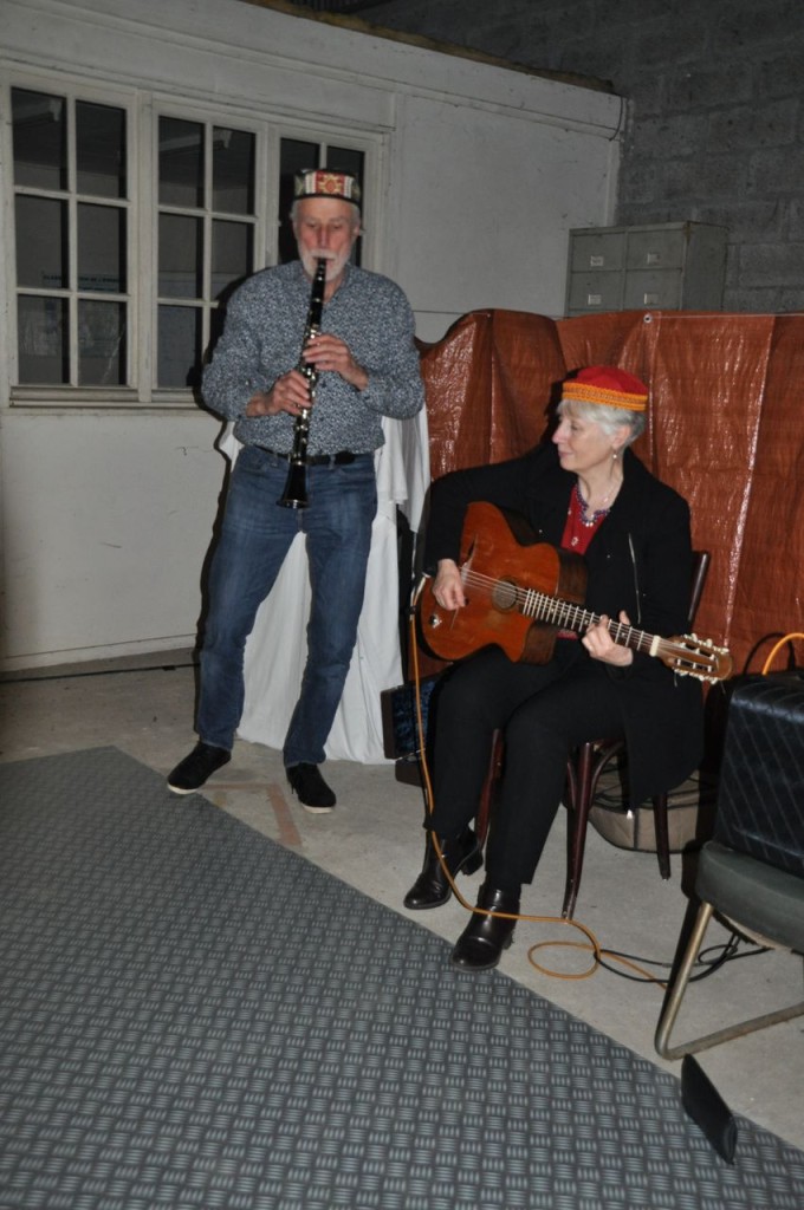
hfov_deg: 34.1
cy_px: 605
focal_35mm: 39
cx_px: 402
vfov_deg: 49.6
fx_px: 1310
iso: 800
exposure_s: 1/60
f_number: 4
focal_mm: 26
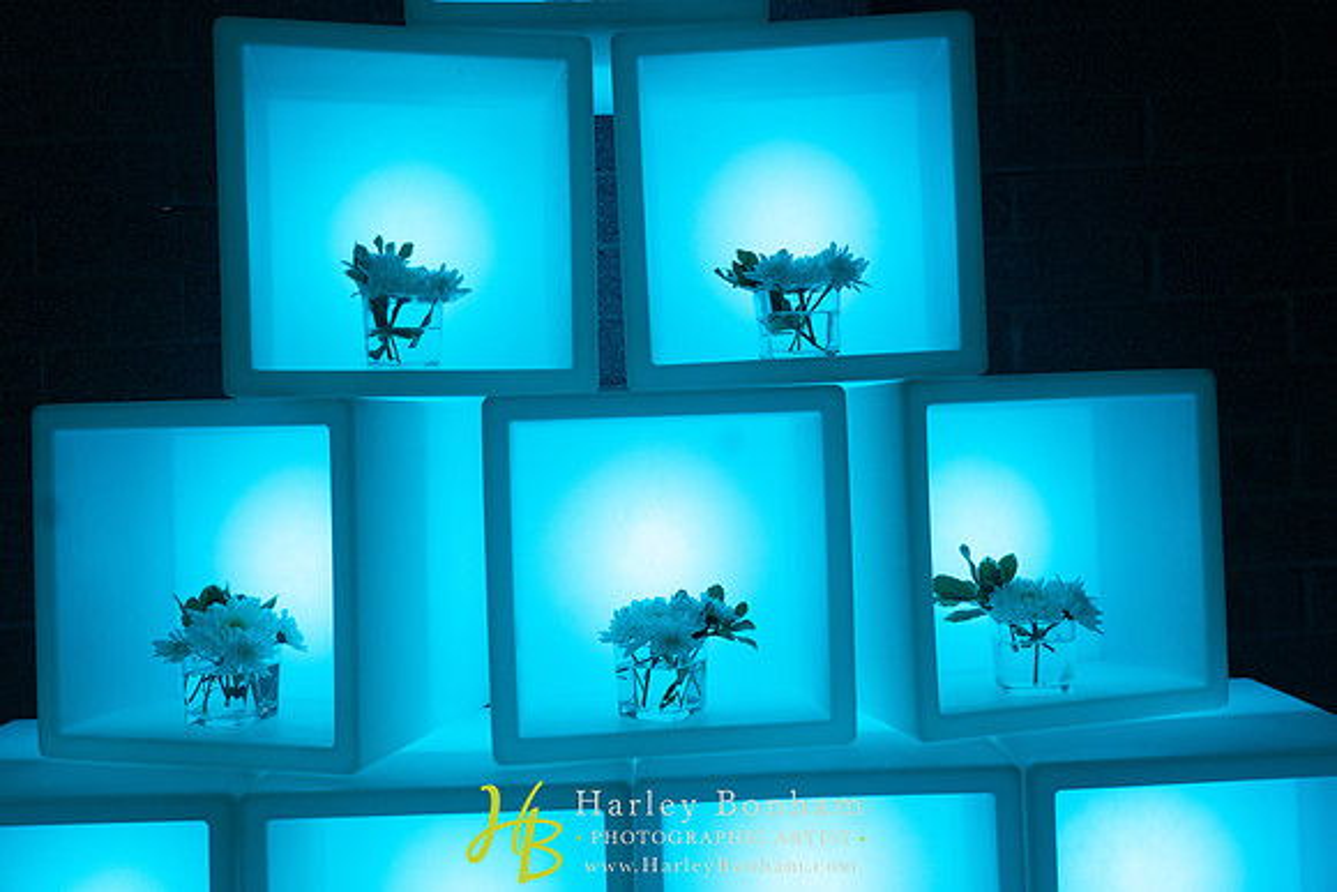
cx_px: 668
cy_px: 446
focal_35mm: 33
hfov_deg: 57.2
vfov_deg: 40.0
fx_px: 1226
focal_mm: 33
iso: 1600
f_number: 4
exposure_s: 1/320
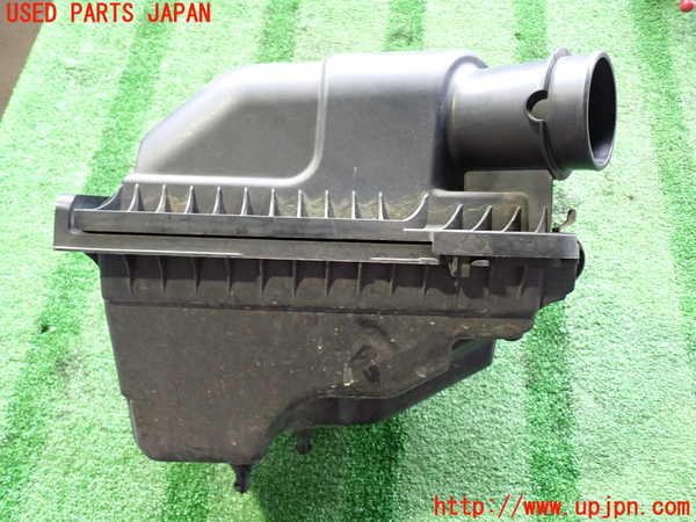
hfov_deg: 60.0
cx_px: 348
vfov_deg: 46.8
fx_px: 603
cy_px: 261
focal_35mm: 30
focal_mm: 5.4
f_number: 2.3
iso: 800
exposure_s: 1/30
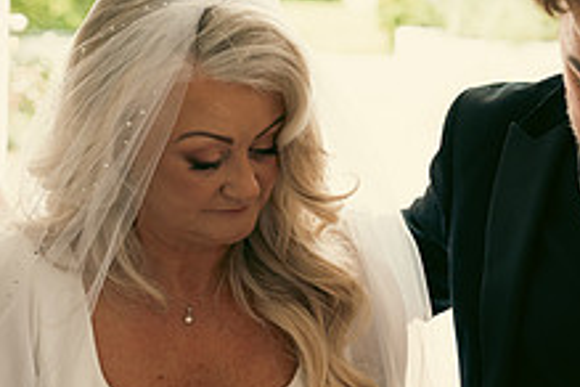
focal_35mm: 138
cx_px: 469
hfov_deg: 14.8
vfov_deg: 9.9
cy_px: 298
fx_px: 2223
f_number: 3.5
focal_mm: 52
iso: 160
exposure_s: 1/160
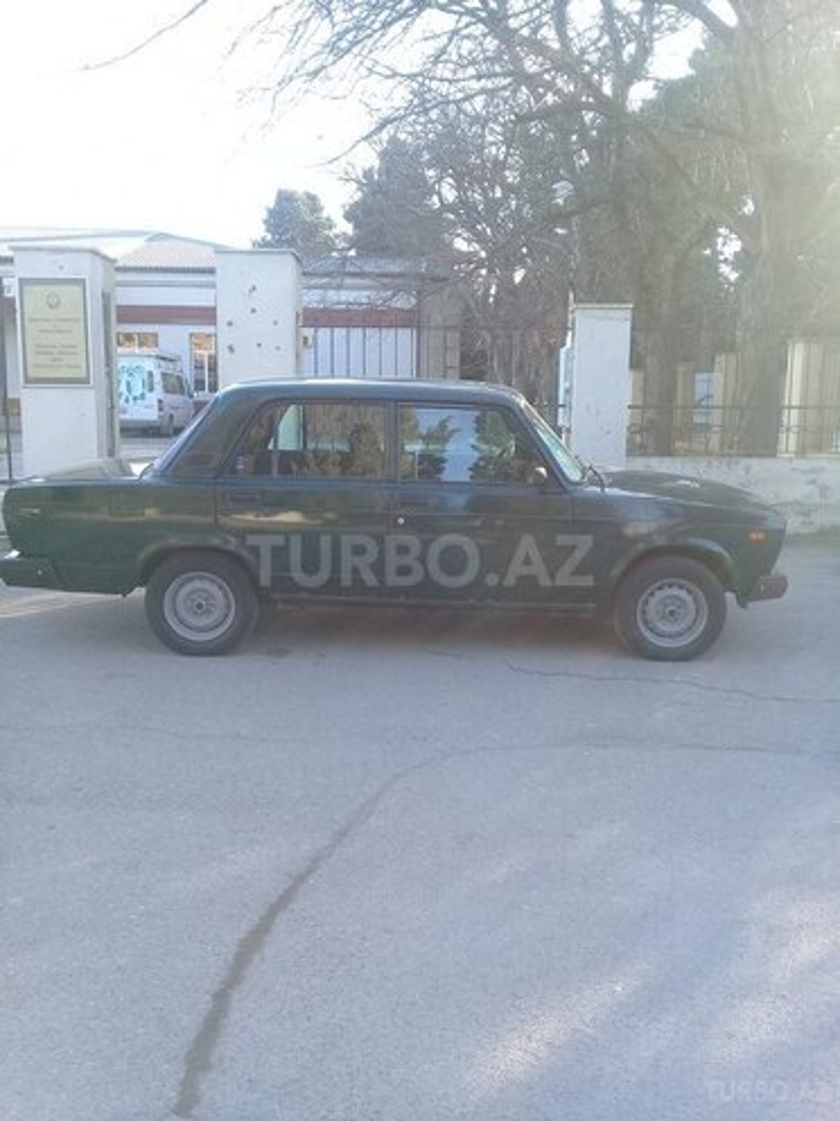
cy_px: 560
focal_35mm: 31
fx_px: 1003
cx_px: 420
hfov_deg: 45.4
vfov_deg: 58.4
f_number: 2.2
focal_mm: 3.3
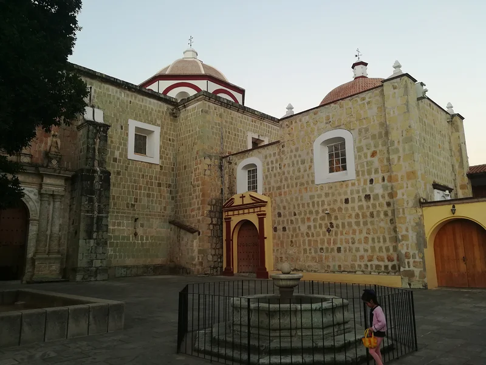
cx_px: 243
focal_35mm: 26
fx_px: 365
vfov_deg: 53.1
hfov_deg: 67.3
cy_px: 182
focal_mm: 3.83
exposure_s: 1/30
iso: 100
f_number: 2.2
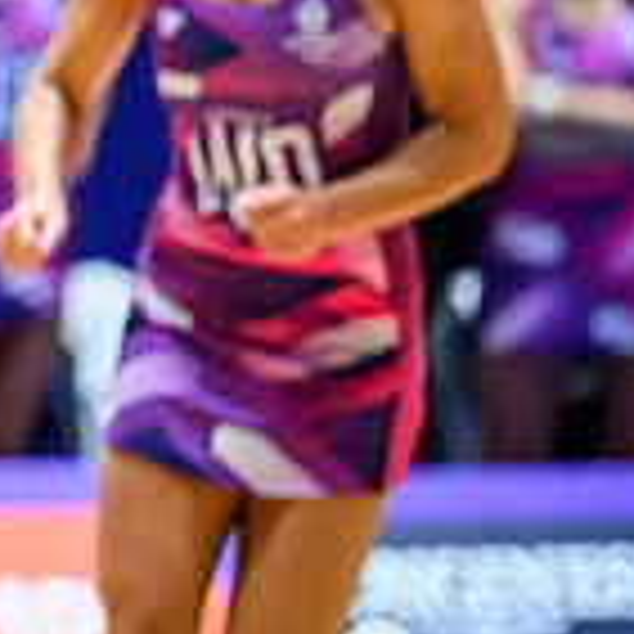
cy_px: 72
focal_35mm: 815
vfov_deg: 2.2
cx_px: -671
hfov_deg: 2.1
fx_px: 16888
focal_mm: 200
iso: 2500
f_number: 3.5
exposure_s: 1/1250
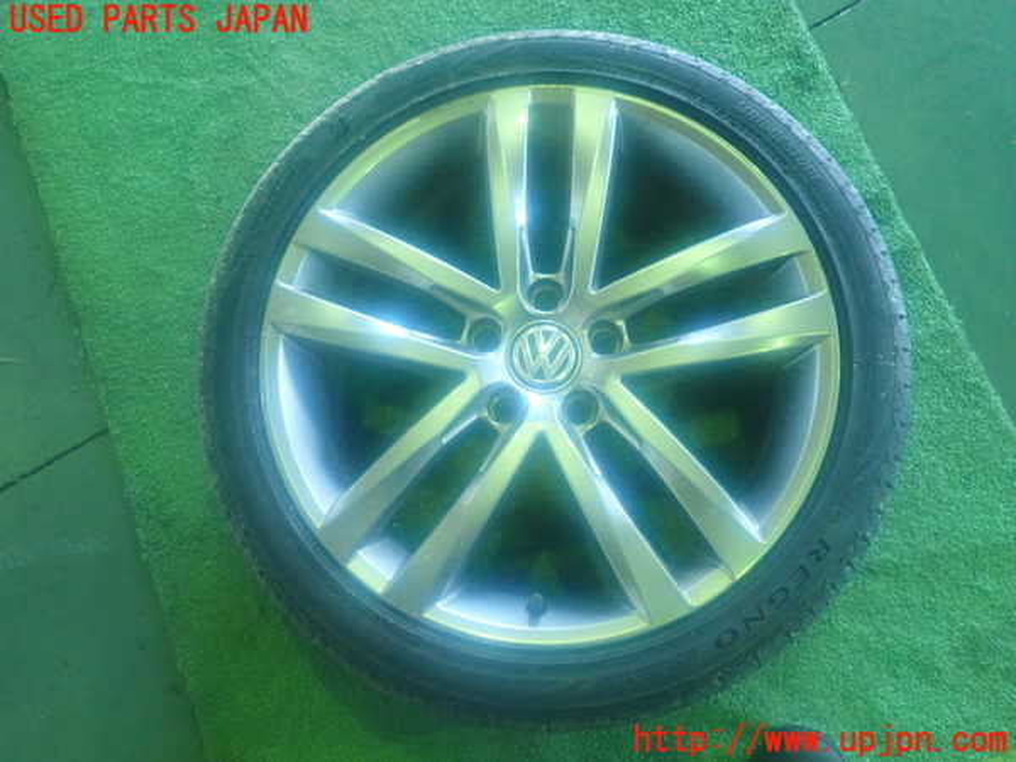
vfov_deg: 46.8
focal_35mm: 30
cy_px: 381
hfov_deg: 60.0
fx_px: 881
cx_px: 508
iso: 800
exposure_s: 1/30
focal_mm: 5.5
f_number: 2.3
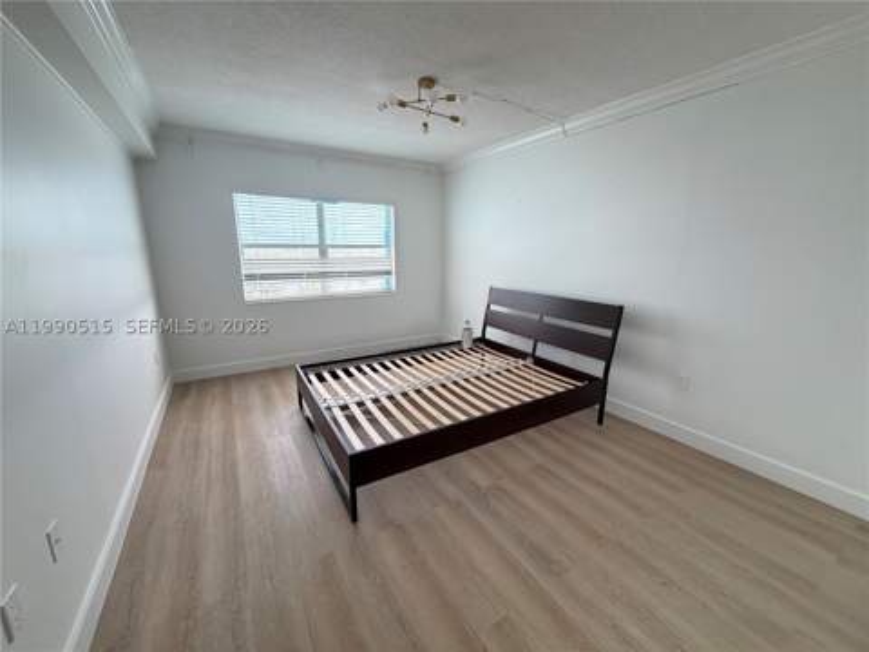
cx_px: 434
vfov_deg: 85.7
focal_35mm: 14
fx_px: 351
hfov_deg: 102.1
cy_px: 326
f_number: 2.2
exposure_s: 1/60
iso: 250
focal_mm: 2.22
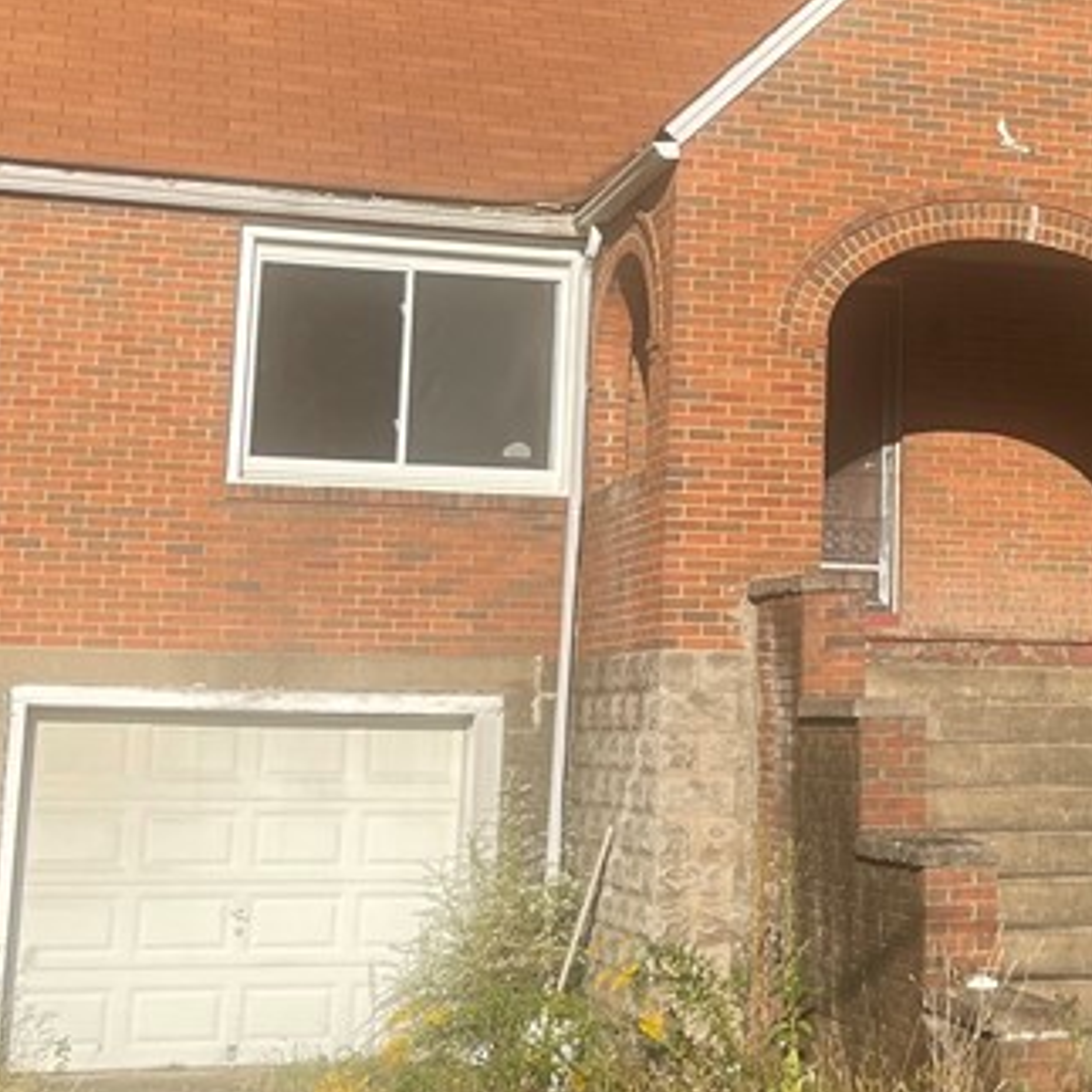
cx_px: 1018
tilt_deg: +9.7
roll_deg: -1.3
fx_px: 2498
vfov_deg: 24.4
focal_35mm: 70
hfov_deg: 23.9
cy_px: 284
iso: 32
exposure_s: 1/2545
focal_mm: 5.1
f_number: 1.6
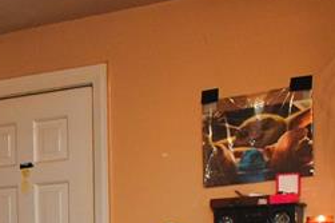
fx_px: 1023
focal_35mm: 110
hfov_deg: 16.8
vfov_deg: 11.6
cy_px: 393
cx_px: -171
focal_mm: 18
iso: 1600
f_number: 4
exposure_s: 1/100
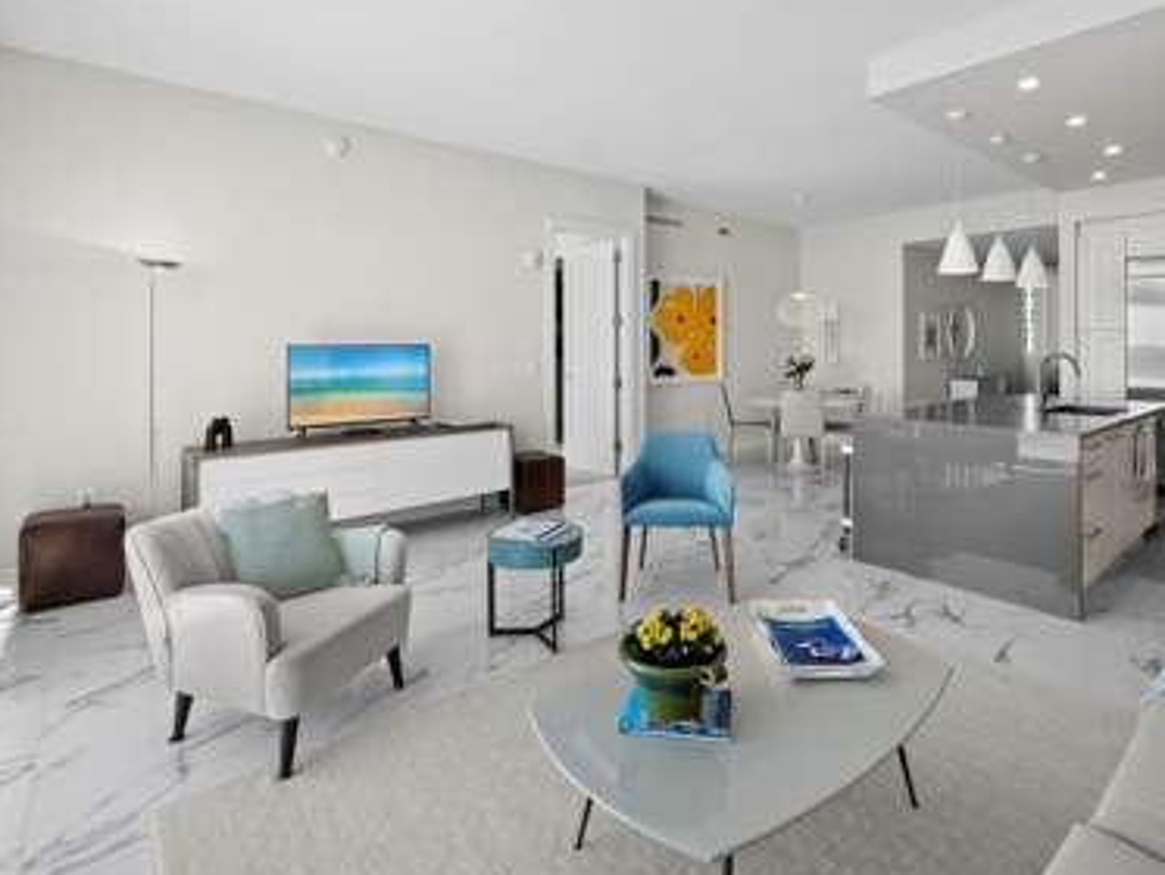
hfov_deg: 87.5
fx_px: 606
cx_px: 640
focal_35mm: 18
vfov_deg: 70.9
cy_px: 350
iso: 320
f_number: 11
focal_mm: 7
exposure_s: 1/15
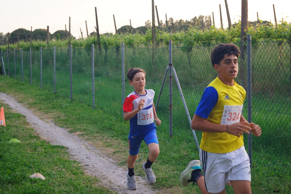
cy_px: 97
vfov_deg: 20.1
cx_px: 146
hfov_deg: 29.9
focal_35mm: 68
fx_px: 545
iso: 1250
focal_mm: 45
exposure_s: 1/320
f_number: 5.6
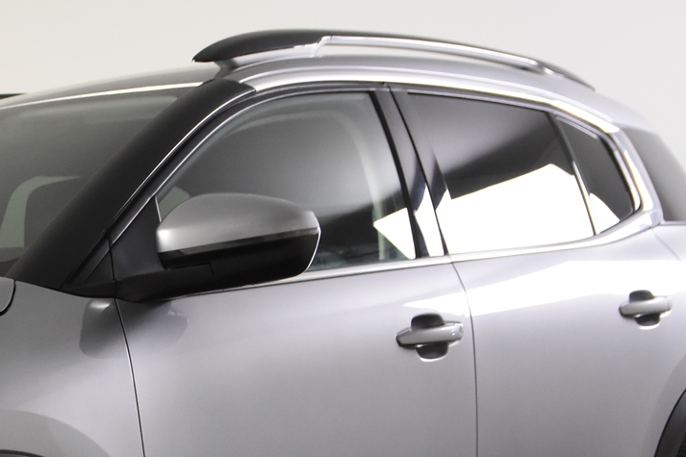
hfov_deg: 20.0
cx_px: -78
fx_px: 1848
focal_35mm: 97
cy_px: 527
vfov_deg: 13.7
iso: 1600
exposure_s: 1/80
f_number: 4.5
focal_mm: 24
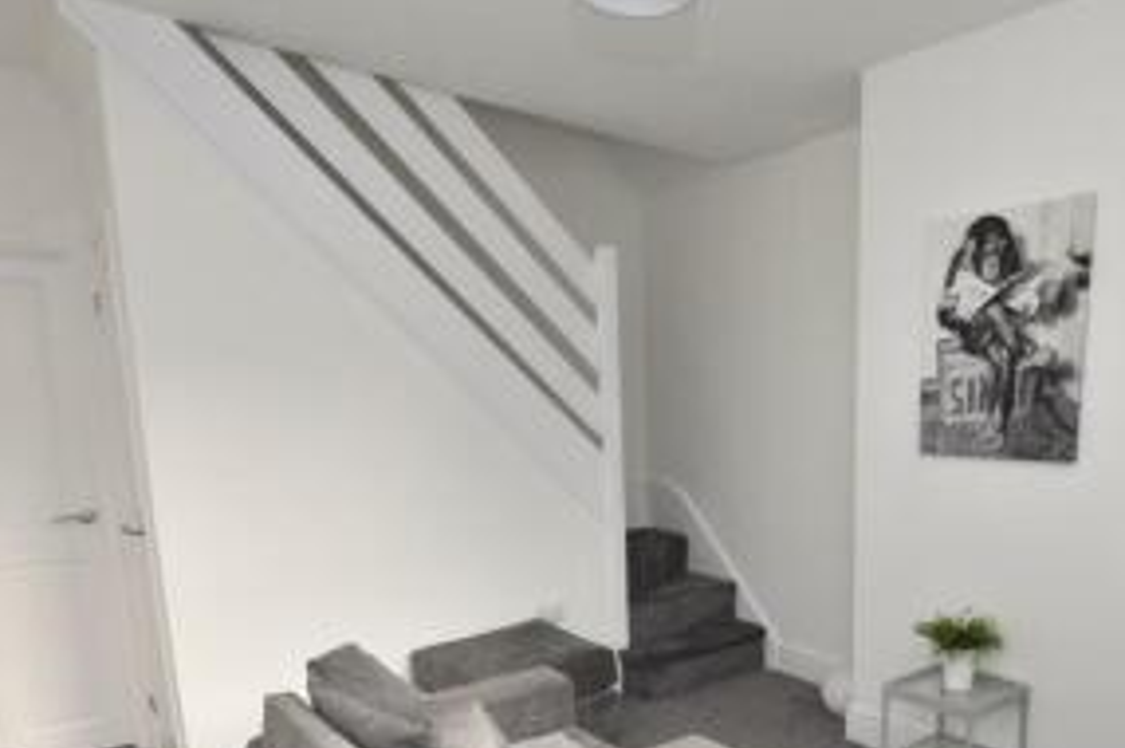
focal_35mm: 25
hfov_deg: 69.0
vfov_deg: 49.4
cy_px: 549
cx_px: 775
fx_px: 780
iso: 800
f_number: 5.6
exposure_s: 1/125
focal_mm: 10
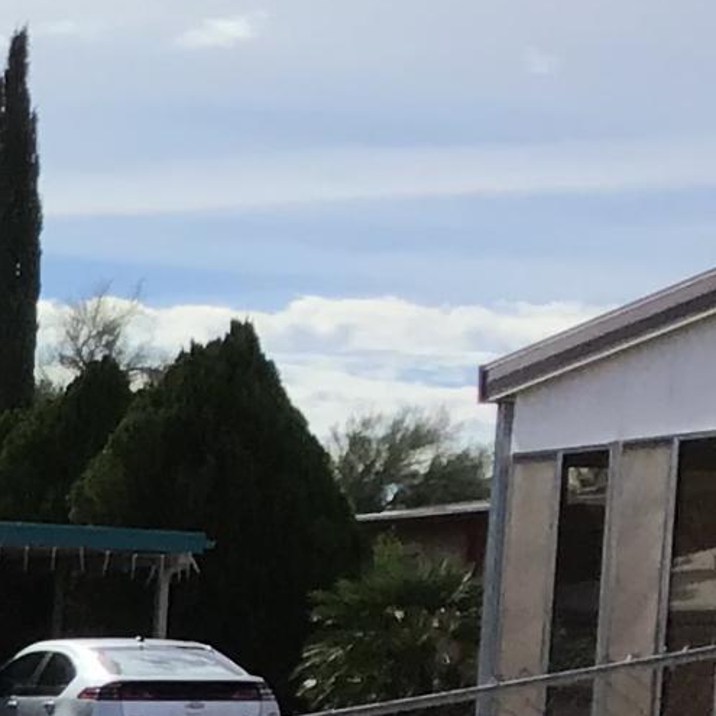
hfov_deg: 9.3
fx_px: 3885
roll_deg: -2.2
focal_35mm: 166
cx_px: -1049
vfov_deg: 10.2
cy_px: 1040
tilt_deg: -5.6
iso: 25
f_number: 2.4
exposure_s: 1/1942
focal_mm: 3.3
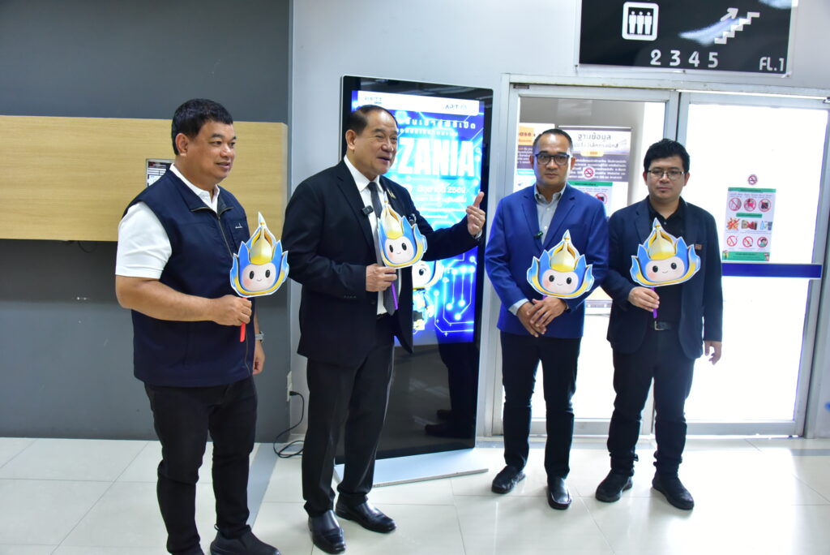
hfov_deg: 58.7
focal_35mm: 32
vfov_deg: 41.2
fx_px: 738
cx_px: 415
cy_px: 278
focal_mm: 32
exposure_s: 1/80
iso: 4000
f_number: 5.6
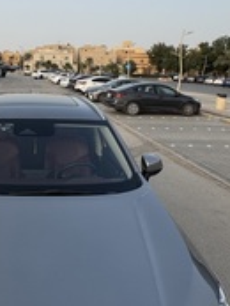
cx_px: 29
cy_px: 134
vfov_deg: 50.0
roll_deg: -1.6
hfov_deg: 36.6
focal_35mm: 37
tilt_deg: -11.1
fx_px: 327
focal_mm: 2.22
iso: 50
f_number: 2.2
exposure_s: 1/512
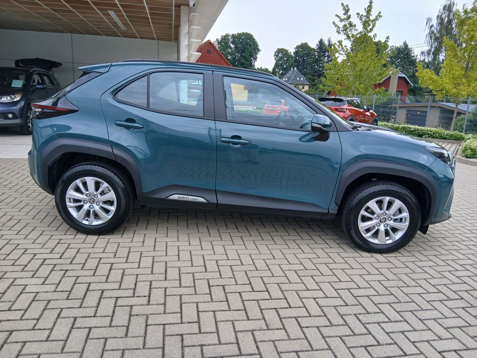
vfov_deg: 53.1
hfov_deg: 67.3
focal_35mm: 26
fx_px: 358
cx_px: 238
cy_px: 179
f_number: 1.8
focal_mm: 3.98
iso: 20
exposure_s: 1/139
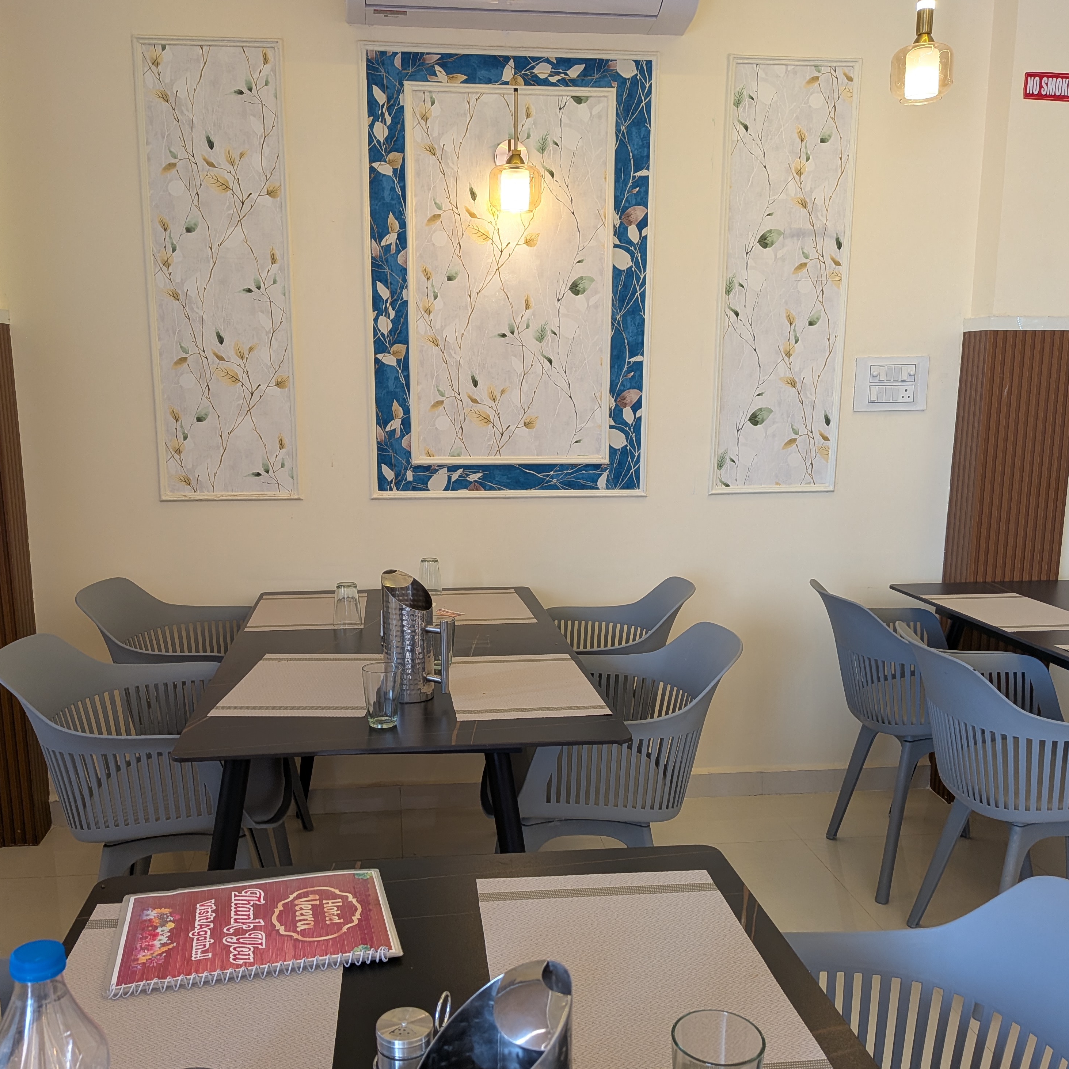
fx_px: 1013
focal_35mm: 29
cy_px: 570
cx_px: 544
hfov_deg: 55.6
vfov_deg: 55.6
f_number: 1.7
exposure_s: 1/100
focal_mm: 4.53
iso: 91
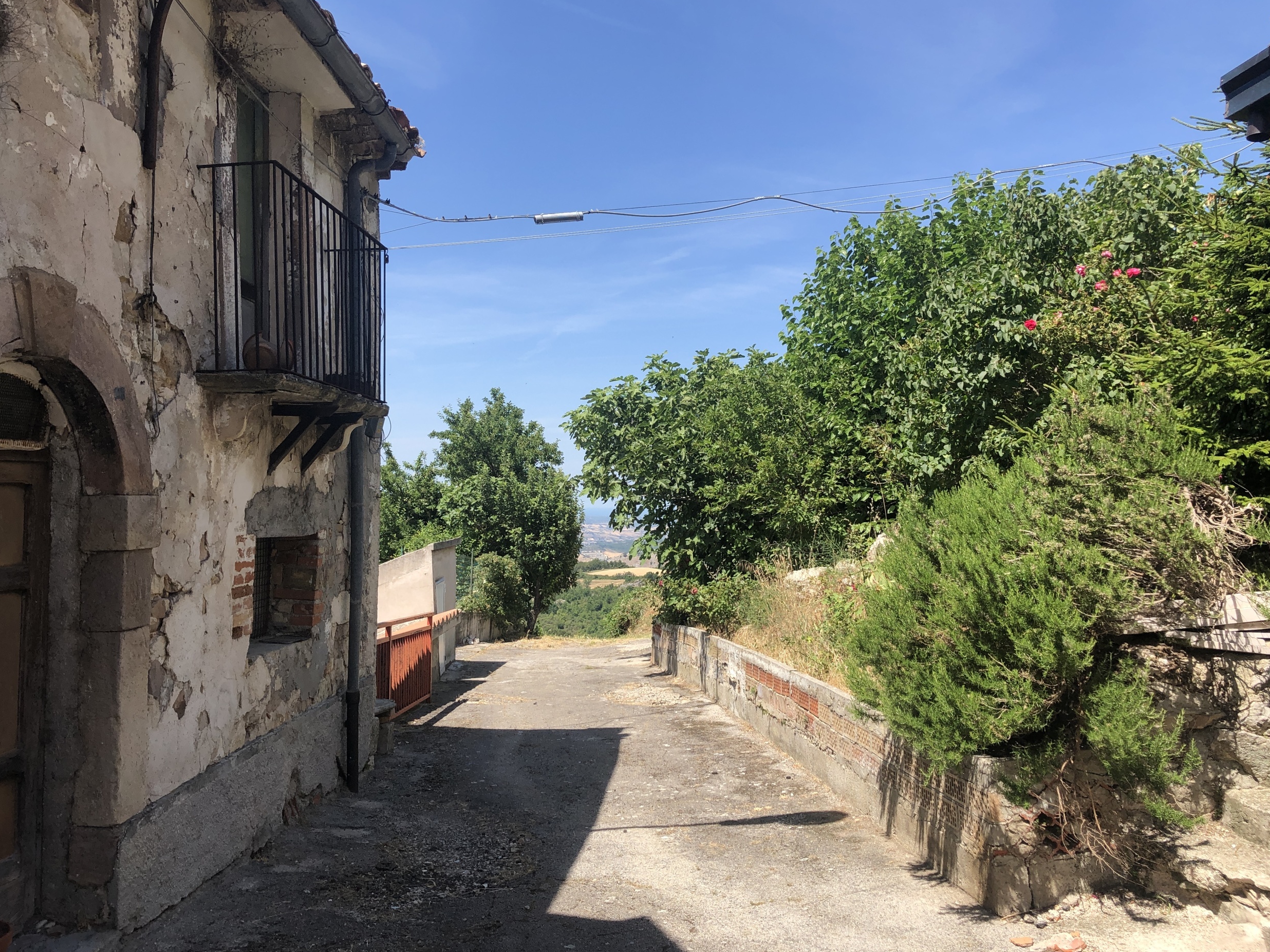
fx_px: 1064
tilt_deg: +1.5
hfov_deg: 61.6
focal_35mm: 29
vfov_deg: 48.2
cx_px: 614
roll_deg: +0.6
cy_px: 470
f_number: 1.8
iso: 20
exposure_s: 1/1297
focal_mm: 4
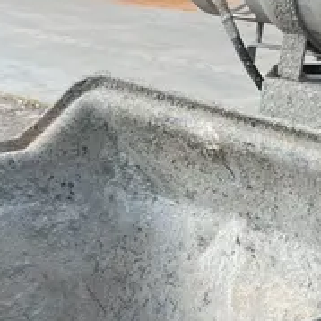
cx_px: 102
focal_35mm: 94
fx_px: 986
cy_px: 440
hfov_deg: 18.4
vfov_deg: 17.2
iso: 50
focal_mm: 4.2
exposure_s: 1/1531
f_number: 1.6
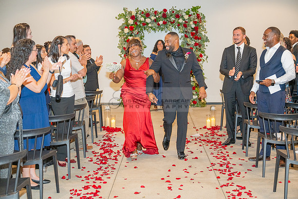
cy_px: 100
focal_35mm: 53
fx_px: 439
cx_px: 149
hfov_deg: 37.5
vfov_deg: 25.5
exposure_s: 1/200
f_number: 3.5
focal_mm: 53
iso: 1250
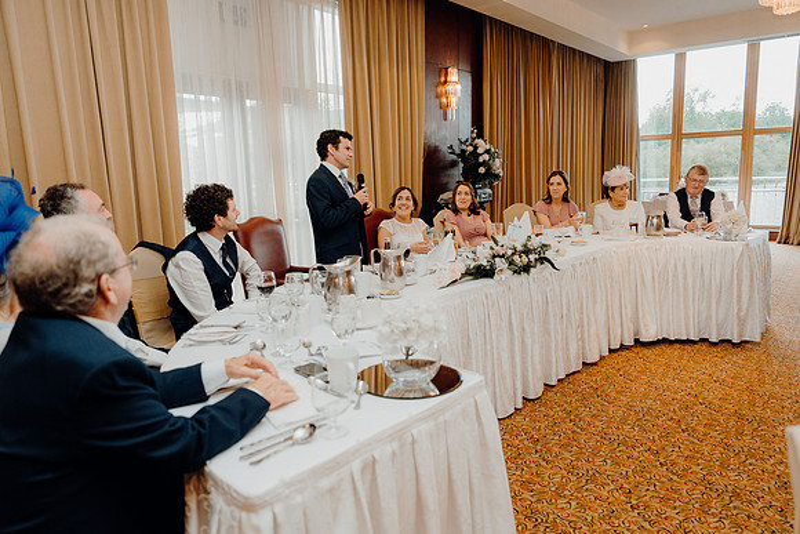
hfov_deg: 71.5
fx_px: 556
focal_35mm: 25
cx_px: 400
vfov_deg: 51.3
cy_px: 267
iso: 1250
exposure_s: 1/200
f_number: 2.8
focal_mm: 25
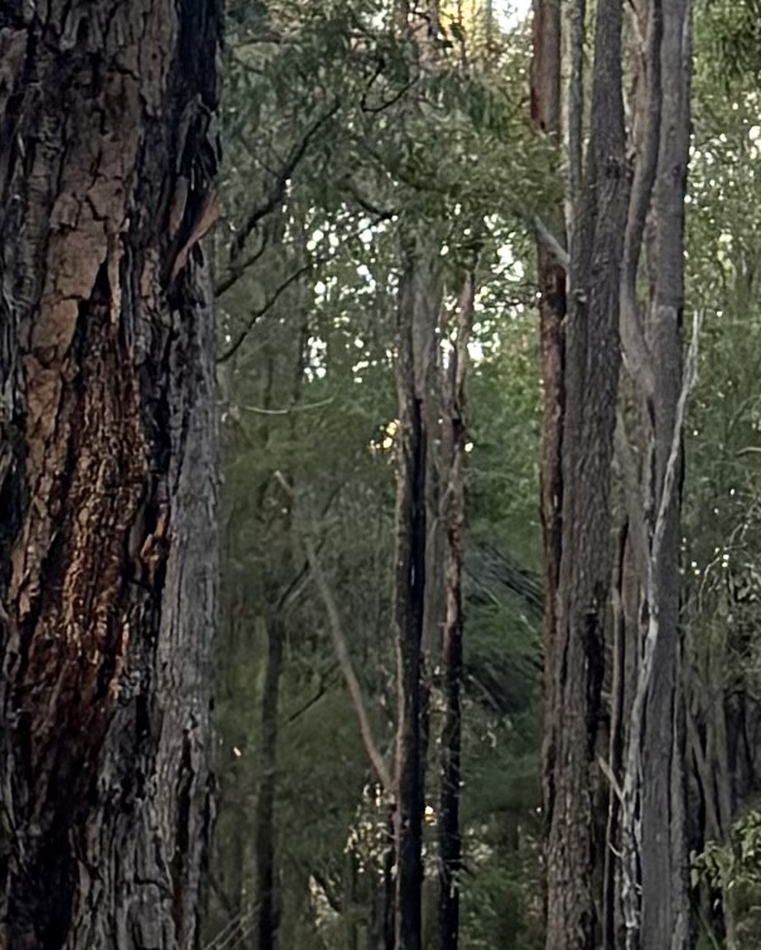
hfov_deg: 16.4
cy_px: 399
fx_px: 2420
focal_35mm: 86
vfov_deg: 22.2
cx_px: 1130
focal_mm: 5.96
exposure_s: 1/181
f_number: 1.6
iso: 125
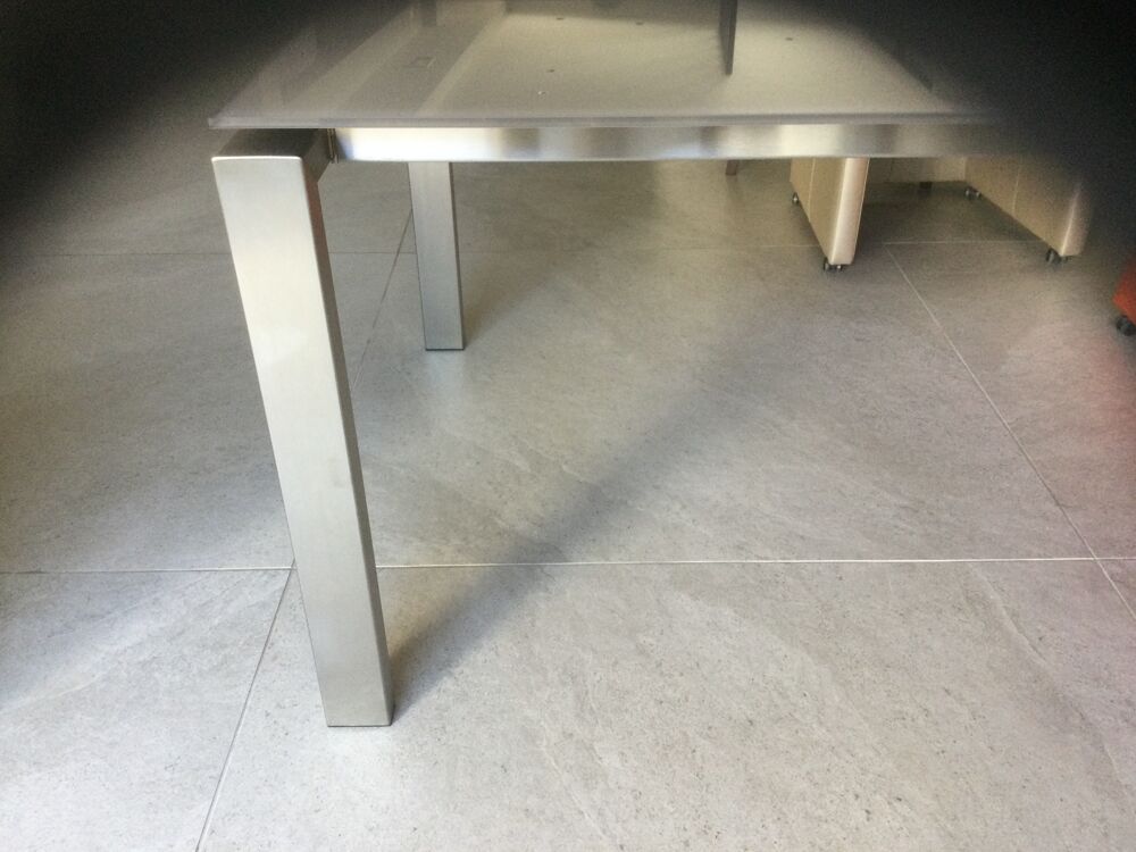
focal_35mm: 31
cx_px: 568
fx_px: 1017
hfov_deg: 58.4
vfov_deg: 45.4
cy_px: 426
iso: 80
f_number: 2.4
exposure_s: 1/33
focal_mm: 3.3
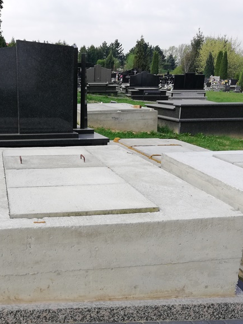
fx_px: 403
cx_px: 55
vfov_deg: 43.6
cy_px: 198
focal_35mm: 43
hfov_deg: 32.8
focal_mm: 3.81
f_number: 2.2
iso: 50
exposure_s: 1/450
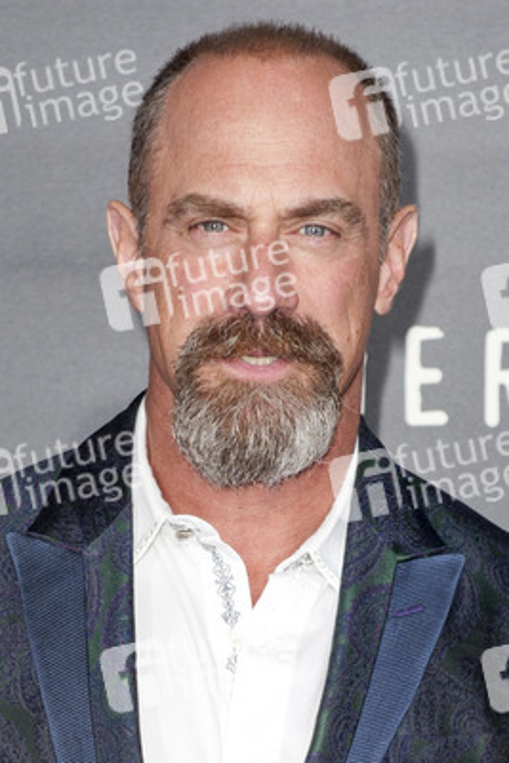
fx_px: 1483
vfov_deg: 28.8
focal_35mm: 70
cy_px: 382
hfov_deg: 19.5
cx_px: 254
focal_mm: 70
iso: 800
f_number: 4.5
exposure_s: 1/400
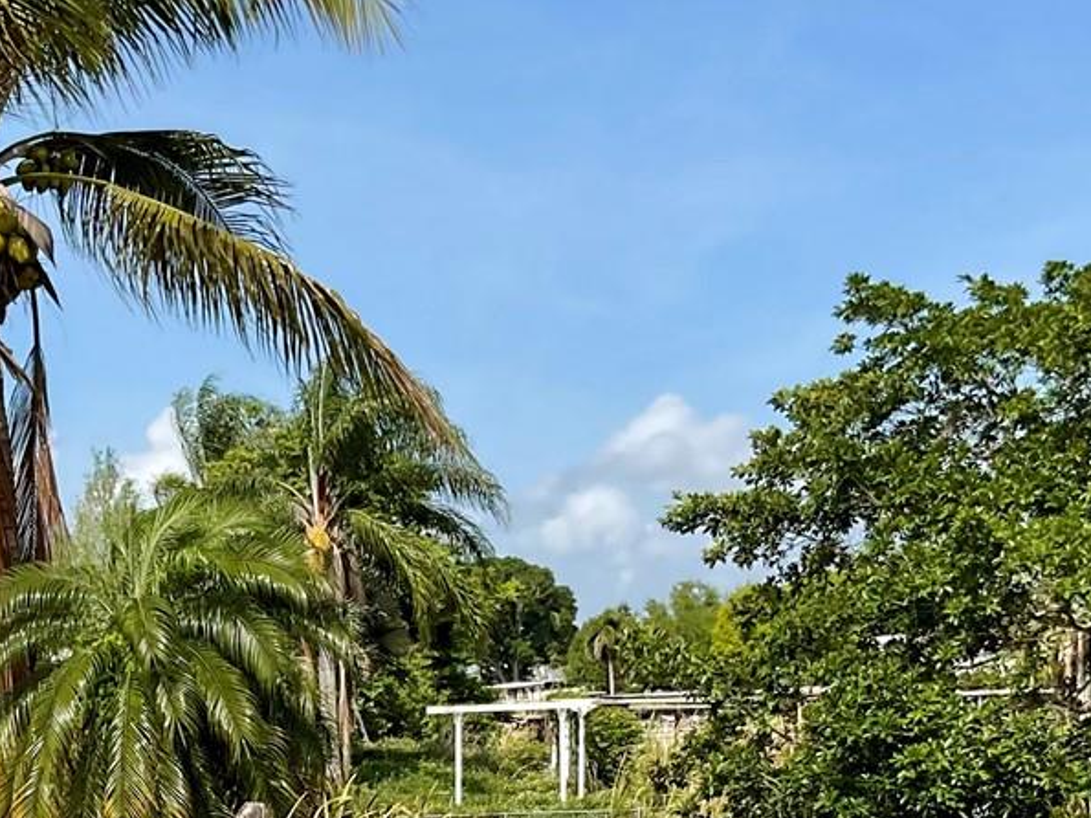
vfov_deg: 18.0
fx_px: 2458
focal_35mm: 78
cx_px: 127
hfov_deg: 24.4
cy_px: 979
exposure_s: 1/2320
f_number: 1.8
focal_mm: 3
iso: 16
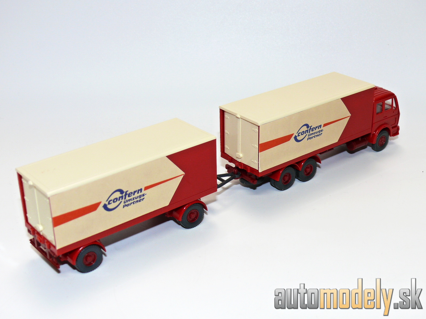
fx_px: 677
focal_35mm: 55
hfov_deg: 34.9
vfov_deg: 26.6
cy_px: 160
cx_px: 213
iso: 100
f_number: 4
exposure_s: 1/30
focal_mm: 9.6
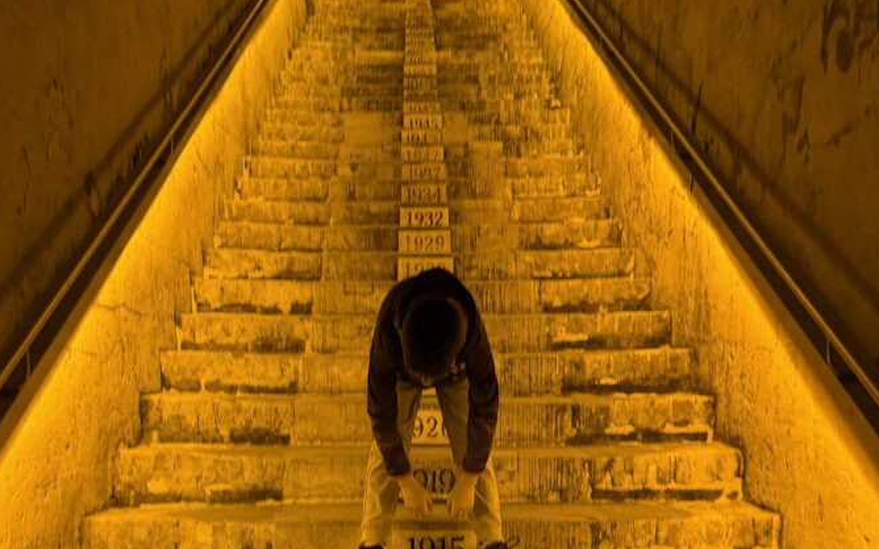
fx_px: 934
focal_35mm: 39
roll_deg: -0.3
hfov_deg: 50.3
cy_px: 458
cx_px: 403
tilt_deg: -14.4
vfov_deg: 31.7
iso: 160
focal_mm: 6.76
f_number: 1.78
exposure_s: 1/50
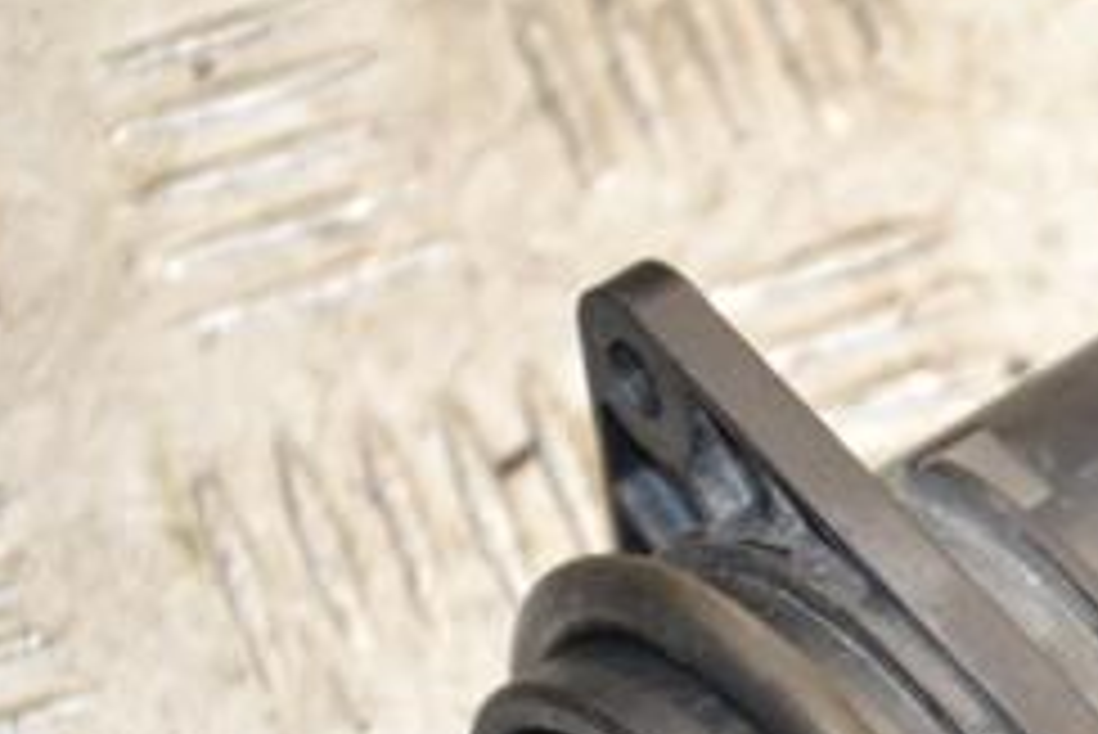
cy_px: 729
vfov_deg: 5.3
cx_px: 1224
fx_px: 7873
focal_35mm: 258
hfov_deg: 7.9
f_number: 5.3
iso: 800
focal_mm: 70
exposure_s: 1/125
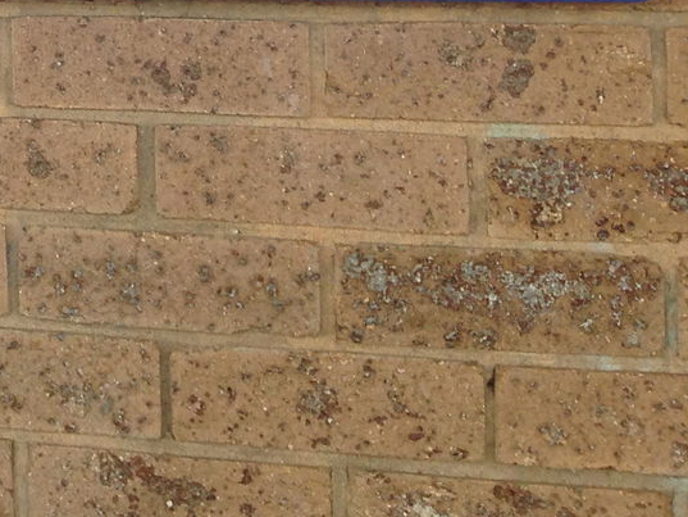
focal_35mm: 118
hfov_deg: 14.8
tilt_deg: +4.4
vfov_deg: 12.0
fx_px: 2346
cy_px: -232
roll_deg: -0.1
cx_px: -511
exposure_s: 1/221
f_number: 2.4
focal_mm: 4.12
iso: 50
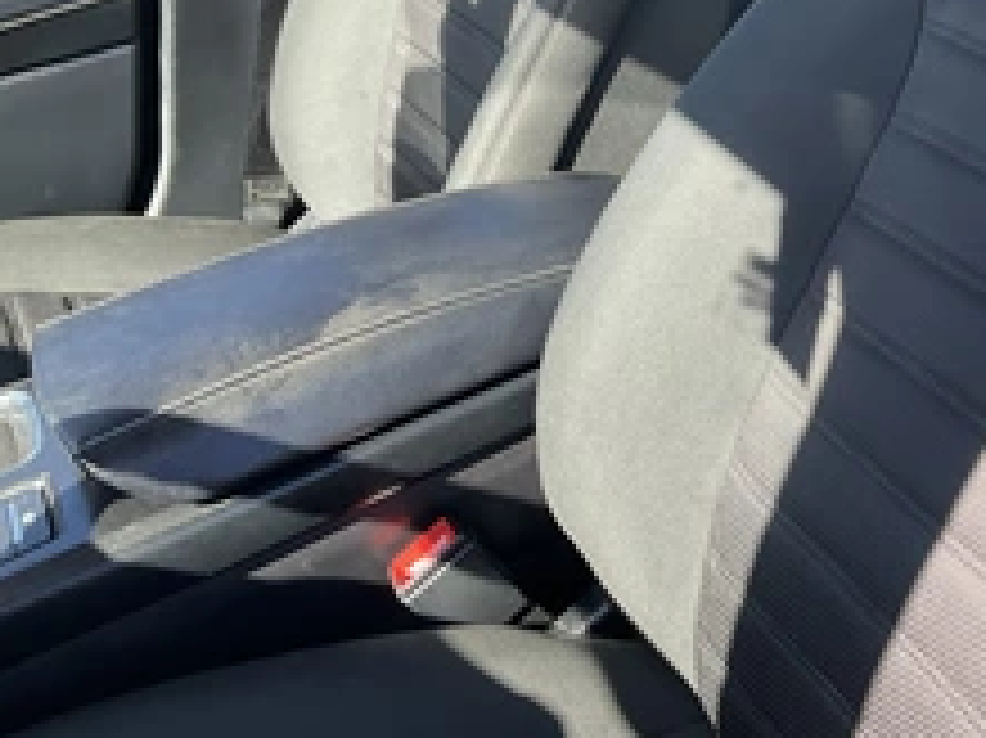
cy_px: 122
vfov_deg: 26.8
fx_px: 1509
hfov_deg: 34.9
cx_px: 806
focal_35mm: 53
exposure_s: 1/122
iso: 25
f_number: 1.8
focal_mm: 3
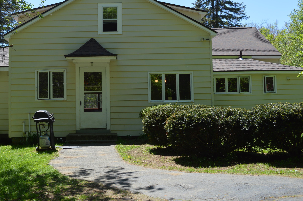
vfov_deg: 29.8
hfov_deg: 43.4
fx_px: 378
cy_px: 84
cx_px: 118
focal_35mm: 45
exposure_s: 1/160
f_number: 6.3
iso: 100
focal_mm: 24
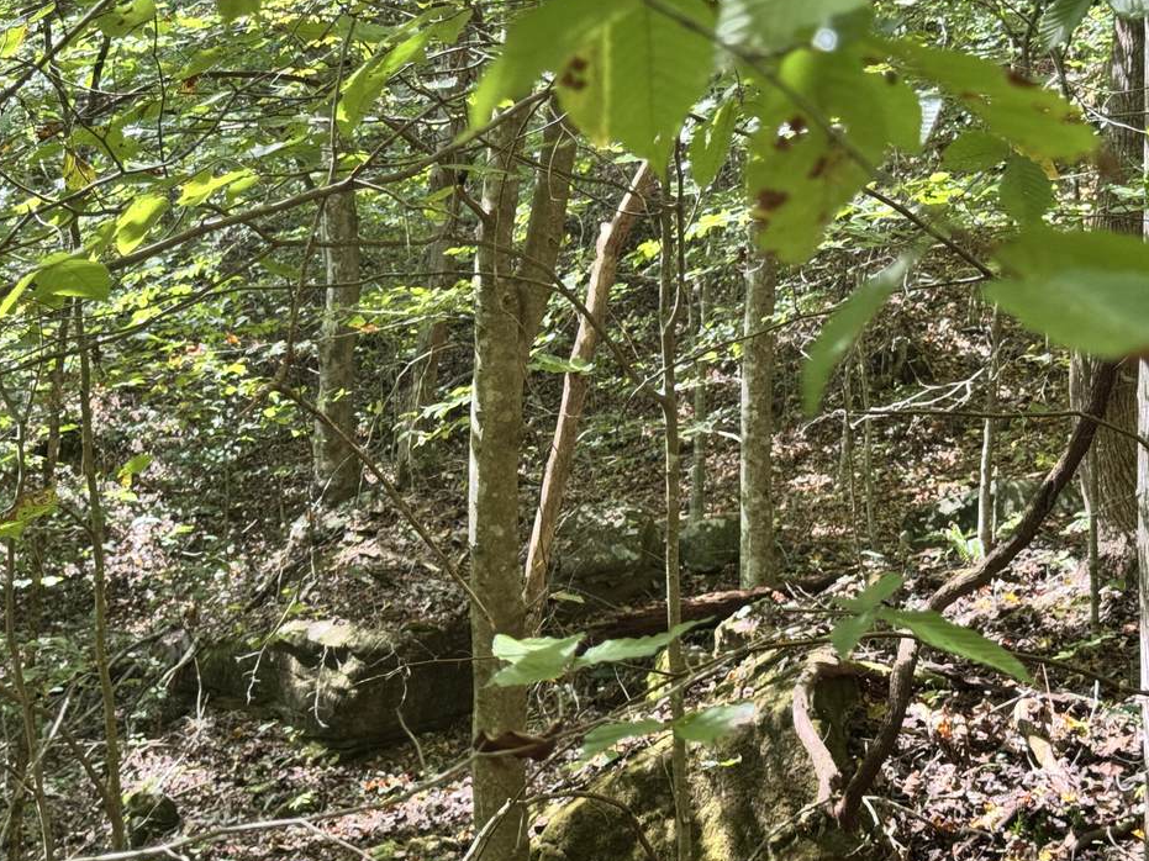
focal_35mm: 66
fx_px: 2190
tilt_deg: -3.7
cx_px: 418
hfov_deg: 29.3
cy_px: 422
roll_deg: -2.9
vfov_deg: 22.2
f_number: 1.78
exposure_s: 1/121
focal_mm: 6.76
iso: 100
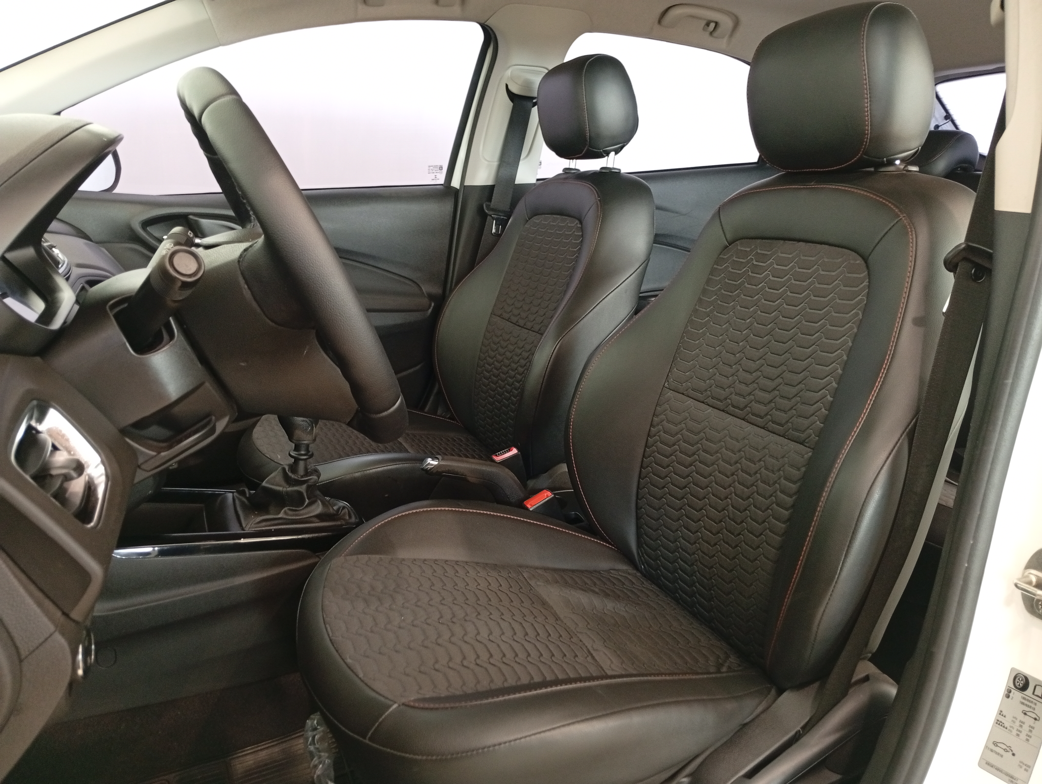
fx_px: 814
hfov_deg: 65.2
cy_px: 392
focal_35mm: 27
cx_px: 521
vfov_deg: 51.5
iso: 612
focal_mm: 3.98
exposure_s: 1/20
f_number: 1.8
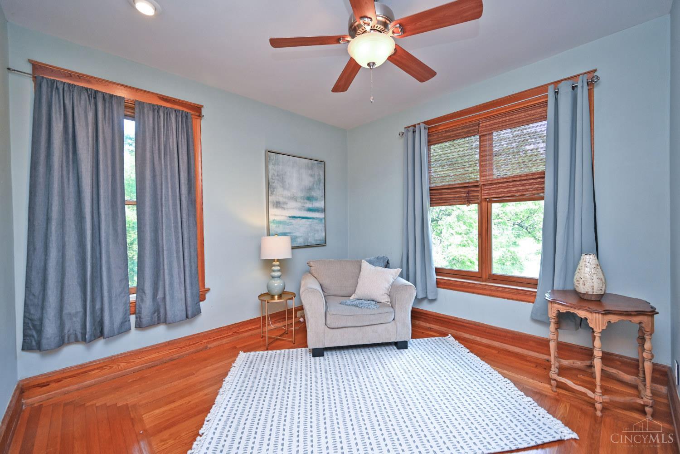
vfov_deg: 81.2
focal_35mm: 14
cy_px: 227
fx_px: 264
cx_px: 340
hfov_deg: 104.3
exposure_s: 1/60
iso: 360
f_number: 4
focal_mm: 14
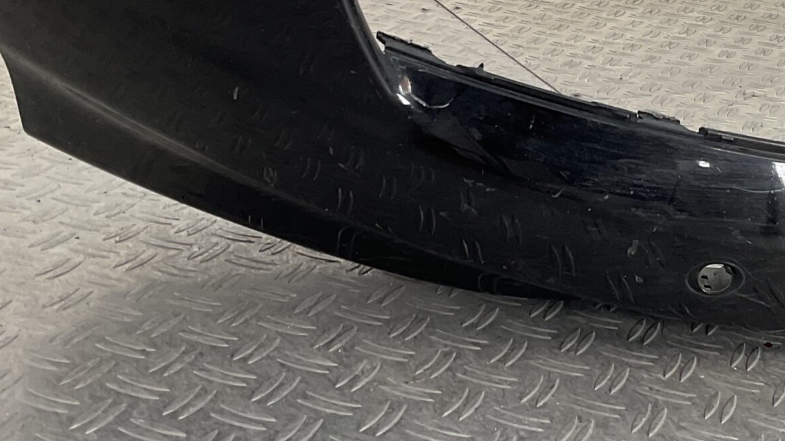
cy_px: 54
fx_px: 1436
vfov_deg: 17.2
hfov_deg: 29.9
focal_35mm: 69
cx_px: 629
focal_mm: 3
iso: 16
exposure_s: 1/226
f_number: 1.8
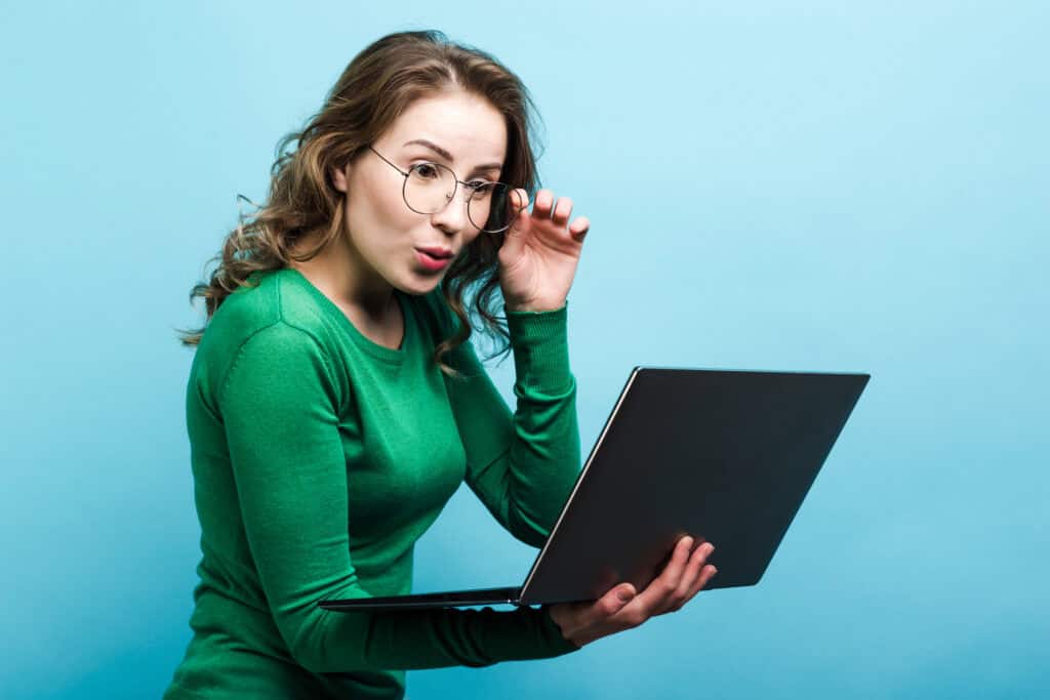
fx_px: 2479
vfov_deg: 16.1
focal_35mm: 85
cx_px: 525
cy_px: 350
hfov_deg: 23.9
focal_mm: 85
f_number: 8
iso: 125
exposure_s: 1/160
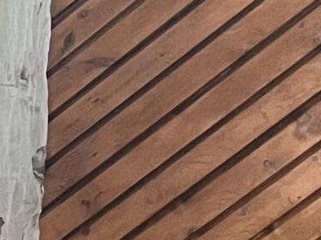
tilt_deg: -6.9
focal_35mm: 205
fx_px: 1901
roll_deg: +0.8
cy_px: -32
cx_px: -838
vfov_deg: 7.2
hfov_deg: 7.6
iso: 125
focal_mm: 4.2
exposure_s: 1/60
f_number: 1.6
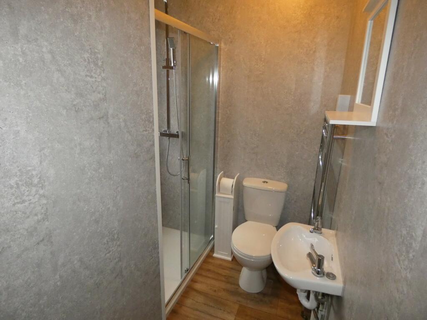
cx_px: 214
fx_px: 247
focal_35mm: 20
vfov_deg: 66.0
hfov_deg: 81.7
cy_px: 160
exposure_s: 1/60
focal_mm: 3.6
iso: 800
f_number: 2.8
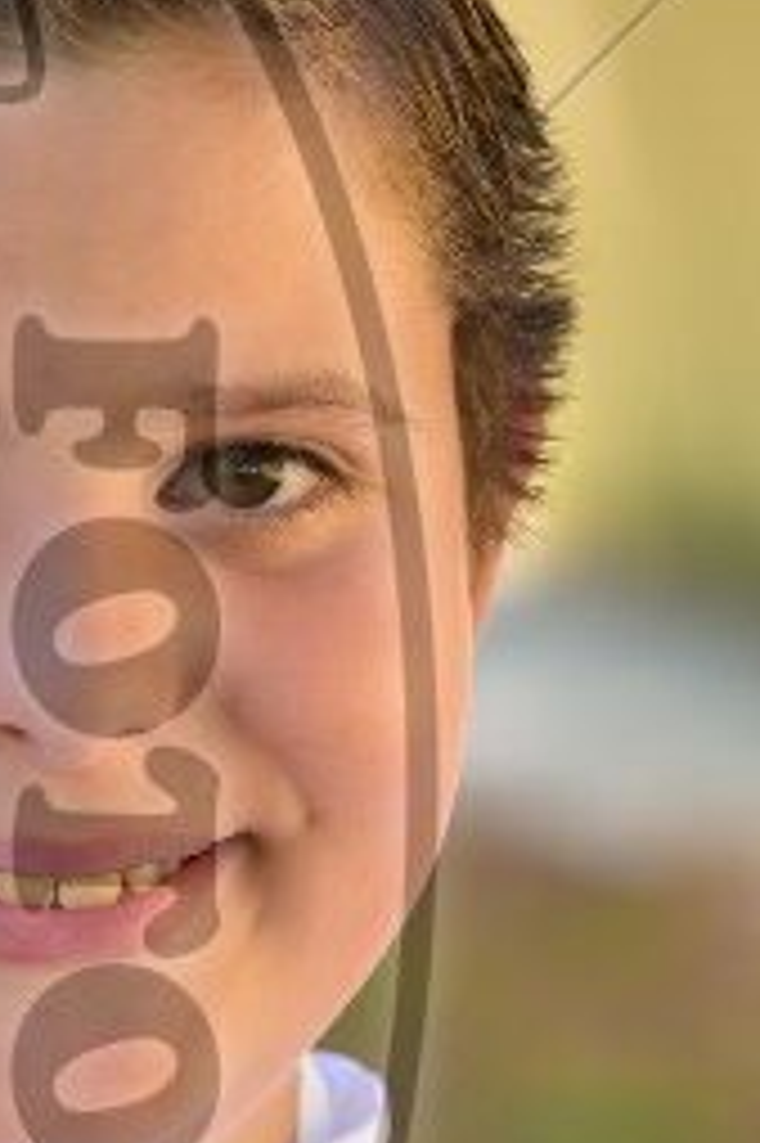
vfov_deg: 6.7
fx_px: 9734
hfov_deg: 4.5
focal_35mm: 307
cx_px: -133
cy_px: 788
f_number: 5.6
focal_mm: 120
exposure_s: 1/160
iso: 640
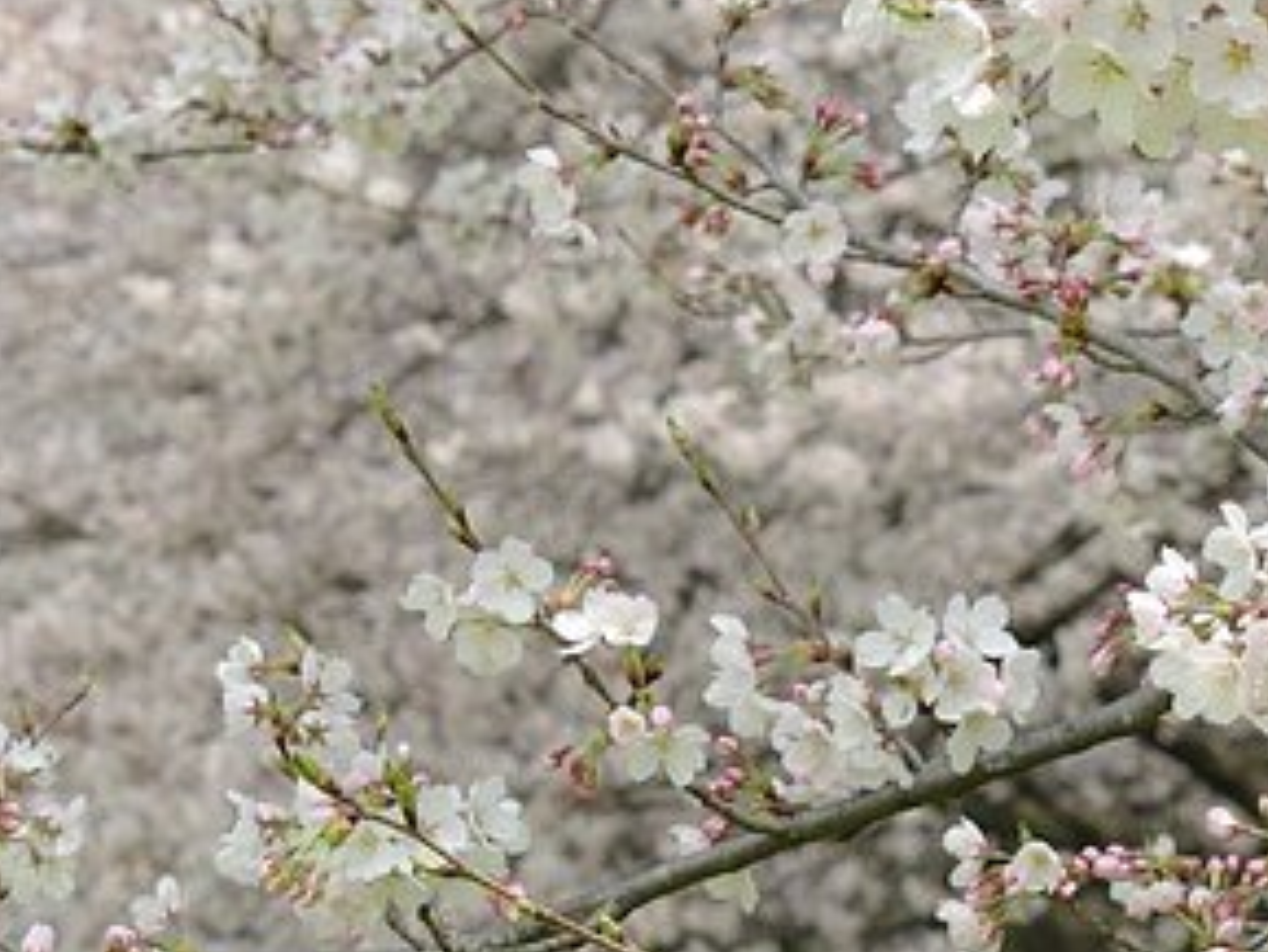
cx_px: 527
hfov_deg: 8.1
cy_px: 873
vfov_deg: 6.1
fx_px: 8978
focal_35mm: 245
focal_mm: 47.5
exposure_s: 1/160
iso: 100
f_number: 7.1
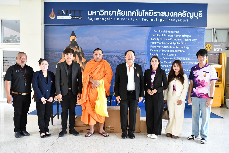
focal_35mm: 31
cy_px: 76
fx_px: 197
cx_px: 114
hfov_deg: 60.3
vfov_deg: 42.3
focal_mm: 21
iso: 2000
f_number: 3.5
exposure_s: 1/125
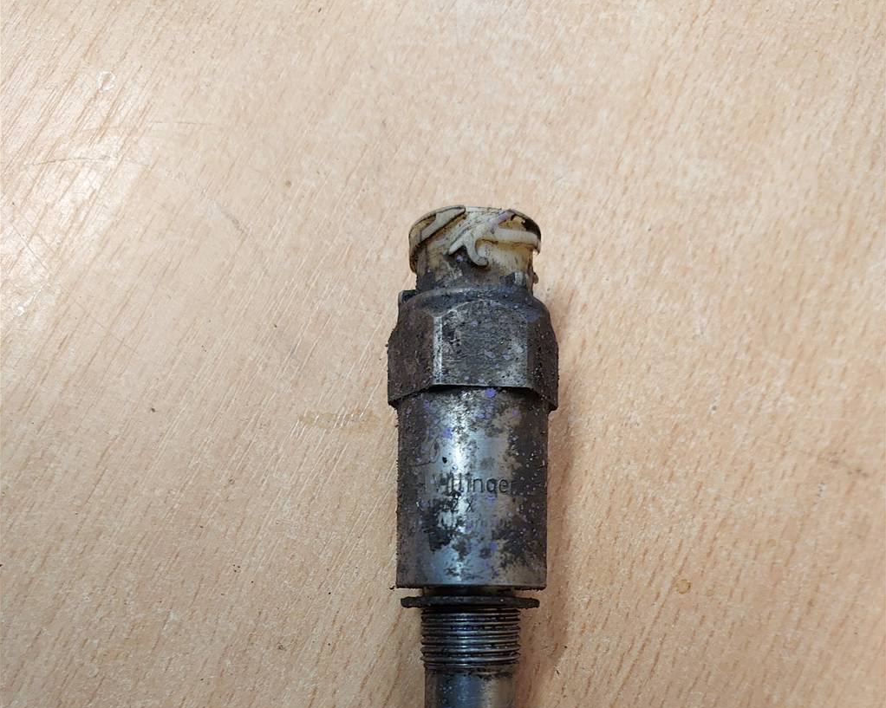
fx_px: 786
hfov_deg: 58.8
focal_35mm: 30
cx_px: 443
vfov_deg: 46.1
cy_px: 562
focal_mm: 5.06
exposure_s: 1/50
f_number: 1.8
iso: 320
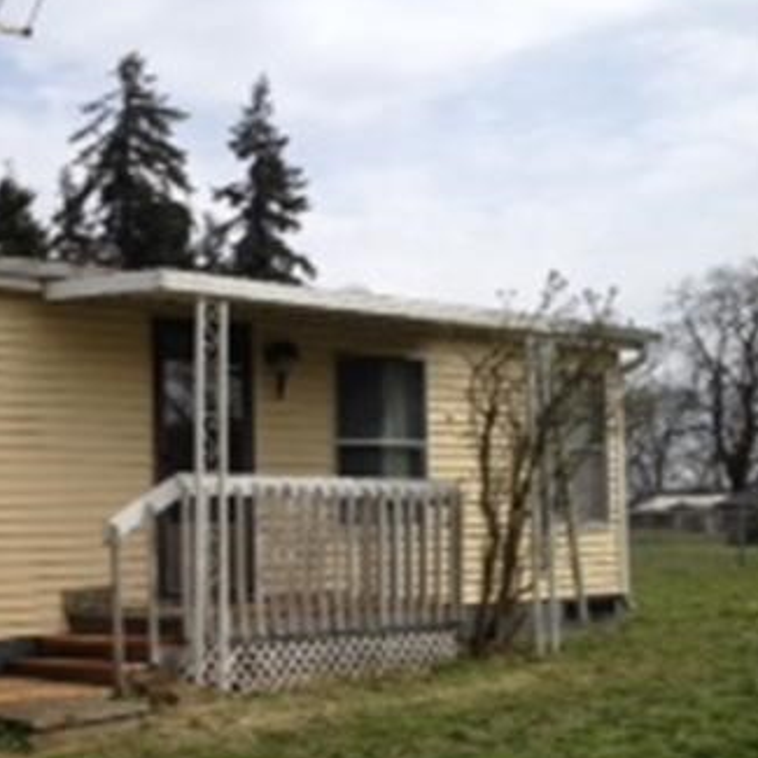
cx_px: 65
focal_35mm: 61
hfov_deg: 27.1
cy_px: 492
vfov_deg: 28.0
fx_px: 1511
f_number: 2.4
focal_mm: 4.28
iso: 64
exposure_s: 1/1905
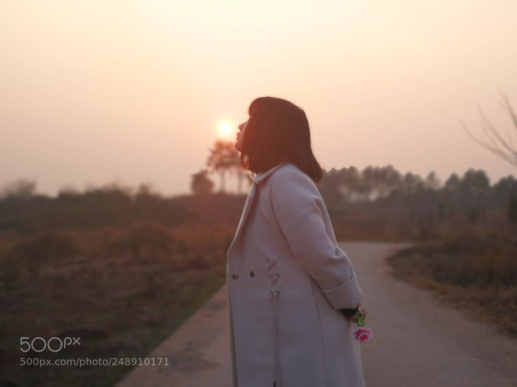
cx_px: 258
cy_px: 194
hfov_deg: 35.5
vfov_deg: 27.0
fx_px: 807
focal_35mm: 54
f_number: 4
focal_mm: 3.95
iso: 50
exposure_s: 1/293
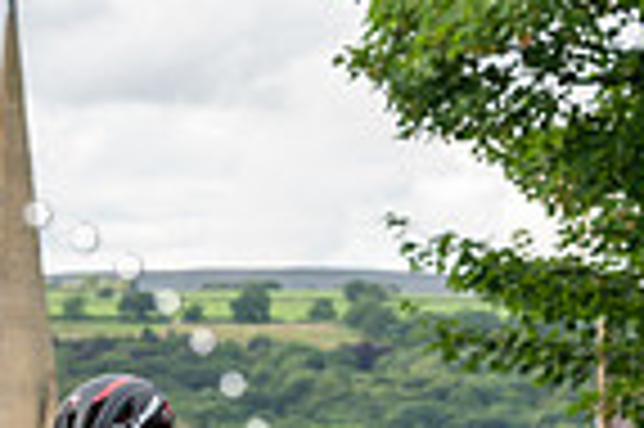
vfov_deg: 5.3
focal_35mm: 261
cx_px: 387
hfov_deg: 7.9
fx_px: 4664
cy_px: 233
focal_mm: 56
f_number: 4
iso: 500
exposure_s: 1/500
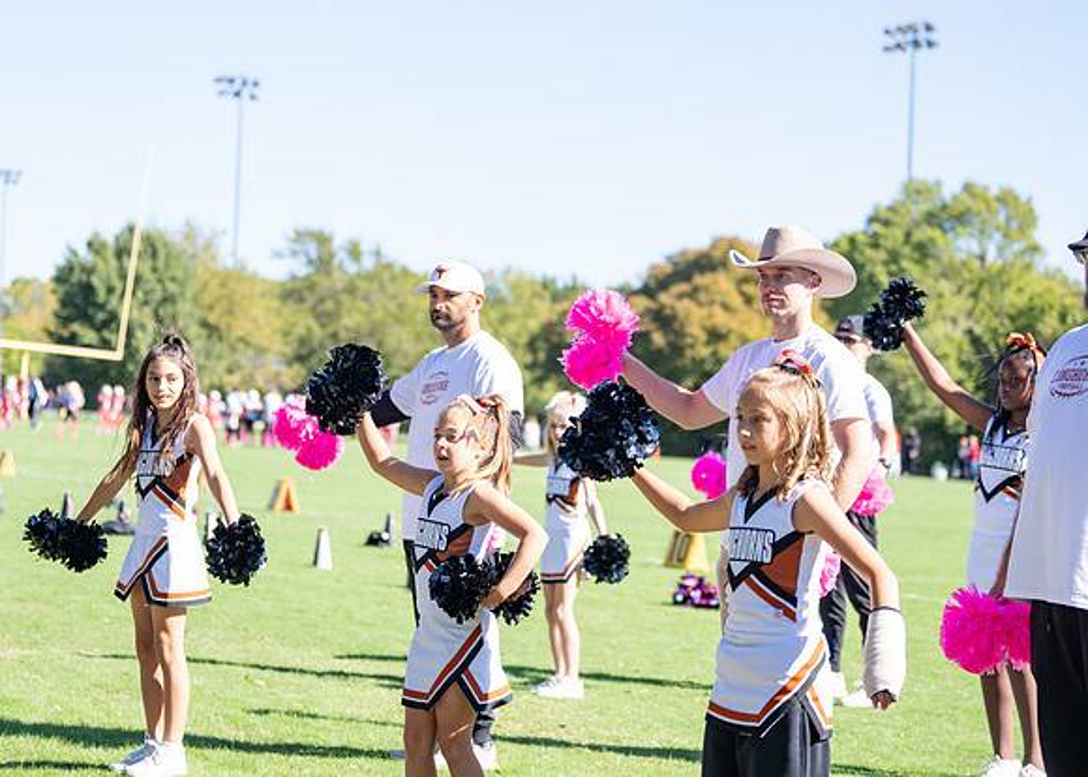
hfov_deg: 22.5
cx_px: 435
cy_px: 318
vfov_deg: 16.2
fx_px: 2730
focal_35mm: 88
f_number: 2.8
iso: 200
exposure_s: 1/1250
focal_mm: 70
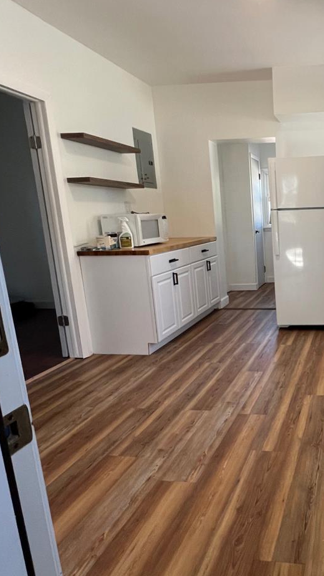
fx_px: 351
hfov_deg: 43.5
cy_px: 290
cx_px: 313
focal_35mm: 23
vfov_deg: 78.7
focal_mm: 1.57
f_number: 1.8
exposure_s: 1/120
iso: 160
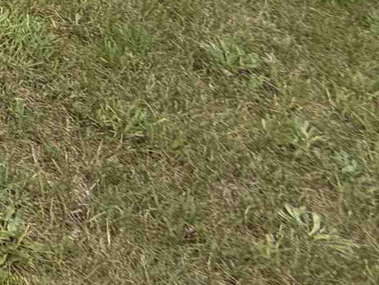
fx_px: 810
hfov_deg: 15.0
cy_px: -445
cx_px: -534
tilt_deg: -0.1
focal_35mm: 74
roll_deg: +1.7
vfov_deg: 13.2
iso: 40
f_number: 2.2
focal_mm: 2.22
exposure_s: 1/506
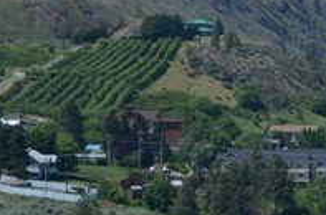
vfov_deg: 3.4
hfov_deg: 5.1
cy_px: 155
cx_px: 765
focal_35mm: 398
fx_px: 3593
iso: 100
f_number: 9
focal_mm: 48
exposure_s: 1/320
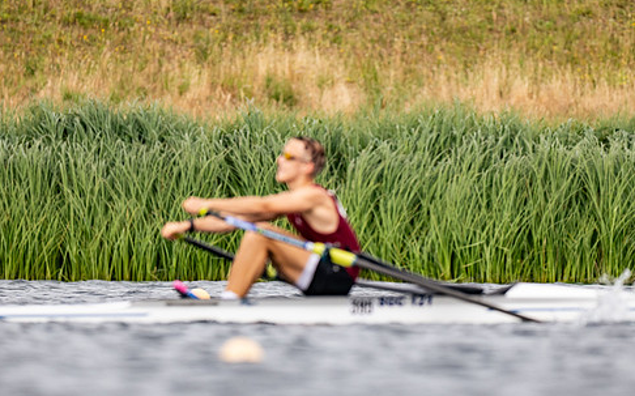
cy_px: 222
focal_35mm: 1095
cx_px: 298
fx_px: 18937
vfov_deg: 1.2
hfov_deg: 1.9
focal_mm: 600
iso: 320
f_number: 4
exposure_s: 1/2500
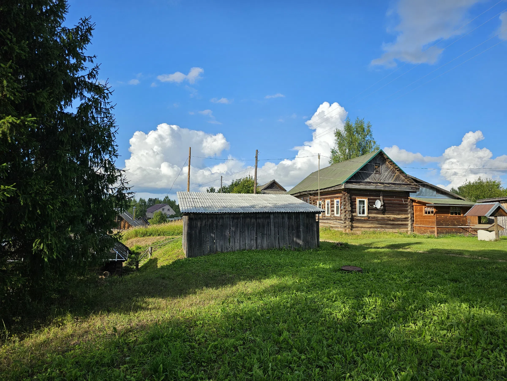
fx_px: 337
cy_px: 190
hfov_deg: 73.9
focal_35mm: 23
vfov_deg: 58.9
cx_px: 254
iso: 10
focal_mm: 6.3
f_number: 1.7
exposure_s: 1/664
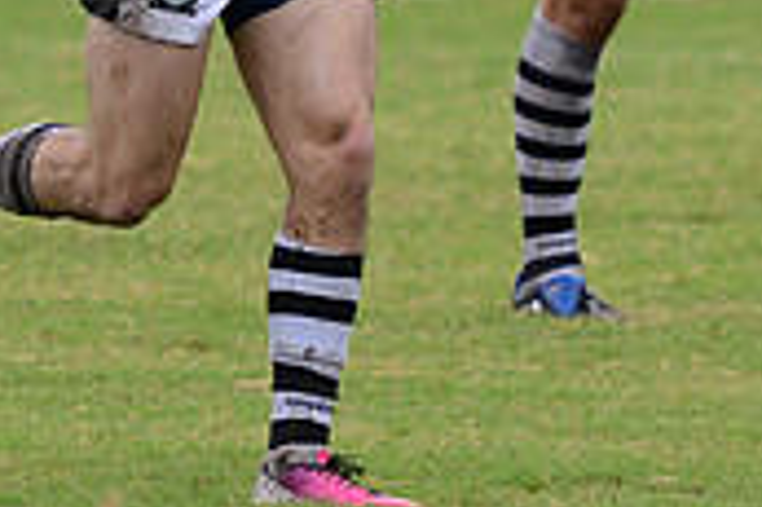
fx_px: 14189
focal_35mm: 671
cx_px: 207
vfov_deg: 2.0
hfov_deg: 3.1
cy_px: -152
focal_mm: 200
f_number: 4
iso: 3200
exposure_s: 1/500
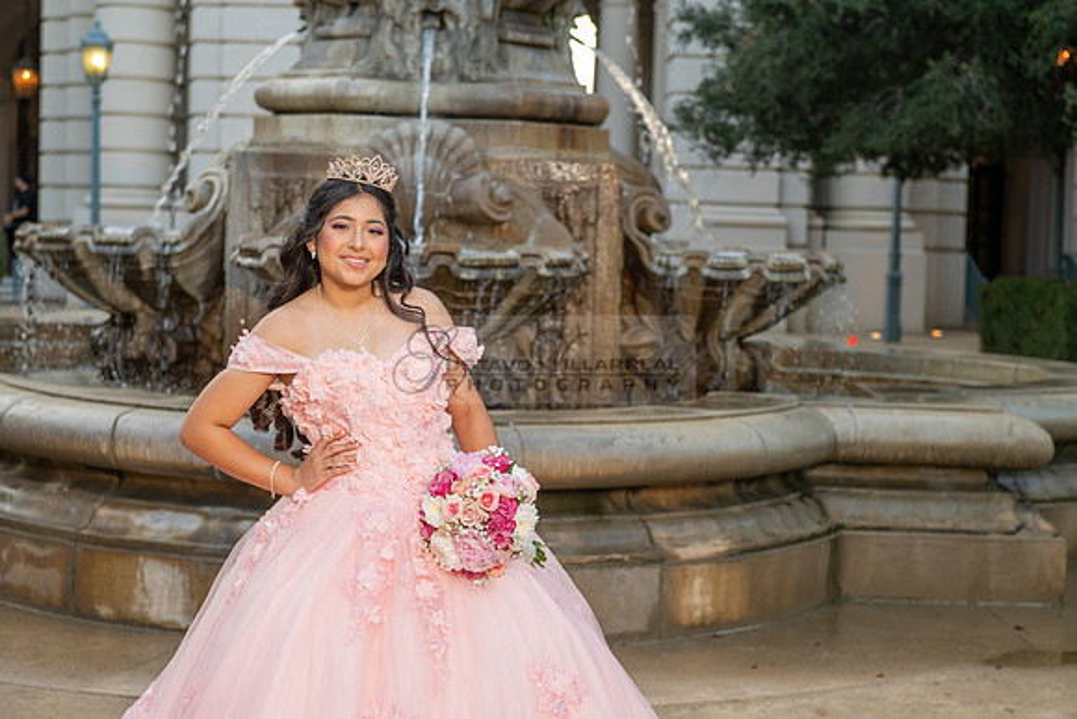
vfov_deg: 20.6
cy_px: 360
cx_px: 538
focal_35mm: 66
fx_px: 1975
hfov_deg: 30.5
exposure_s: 1/200
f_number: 4.5
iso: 320
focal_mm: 66
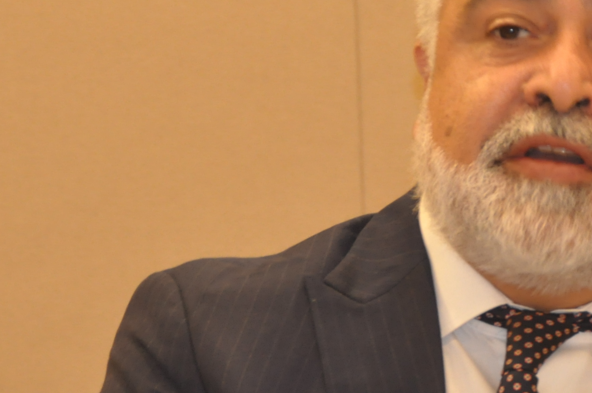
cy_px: 197
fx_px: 8424
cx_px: 403
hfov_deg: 4.0
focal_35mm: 513
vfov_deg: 2.7
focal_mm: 120
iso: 800
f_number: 5.3
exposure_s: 1/10
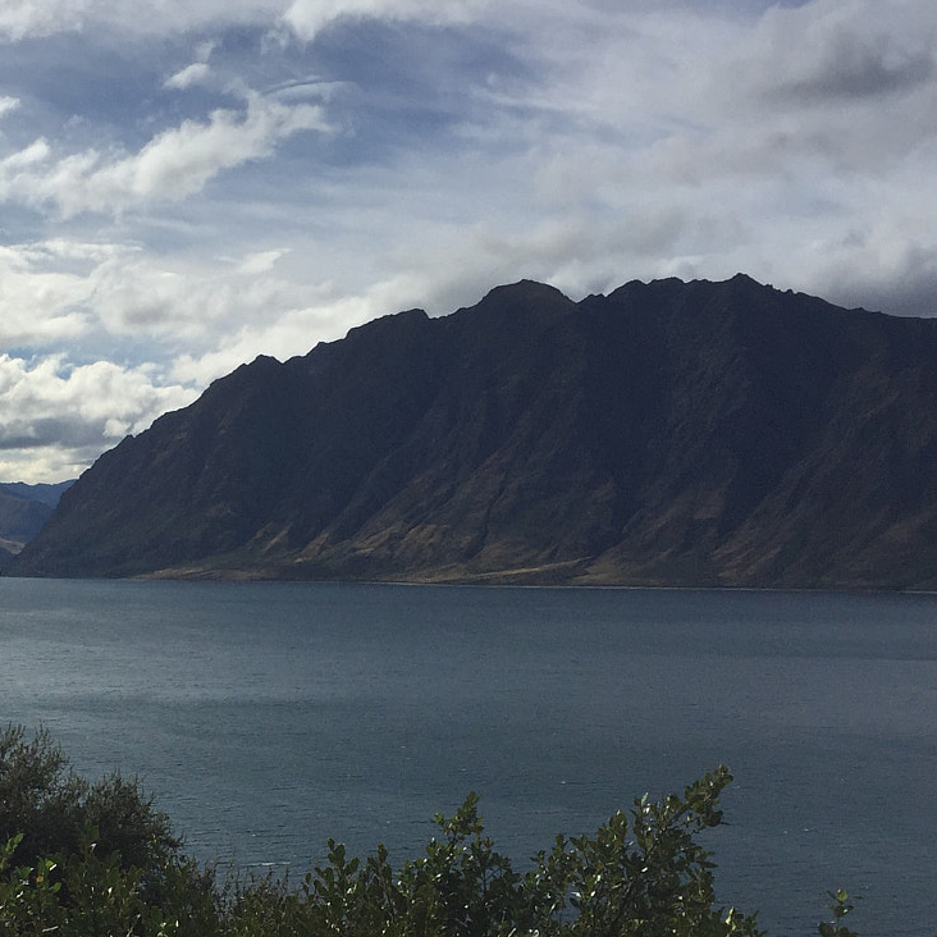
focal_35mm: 56
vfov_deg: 30.4
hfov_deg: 29.7
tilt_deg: -1.9
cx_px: 151
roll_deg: -0.1
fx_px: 1715
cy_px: 591
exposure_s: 1/6623
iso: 32
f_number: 2.2
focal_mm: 4.15
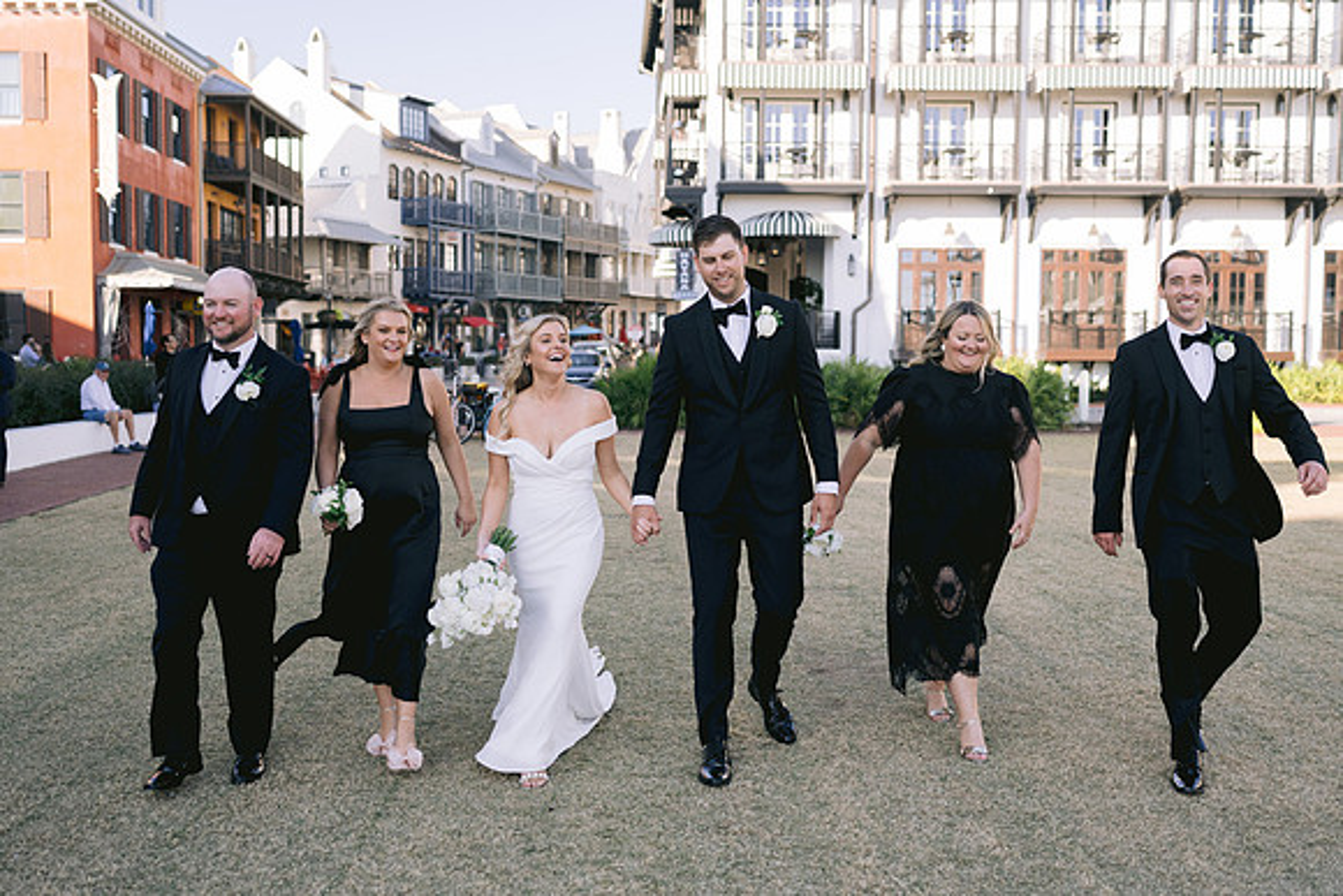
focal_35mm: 38
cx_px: 619
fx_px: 1408
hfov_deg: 50.9
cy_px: 448
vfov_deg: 35.3
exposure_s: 1/1600
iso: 200
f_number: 2.5
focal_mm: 35
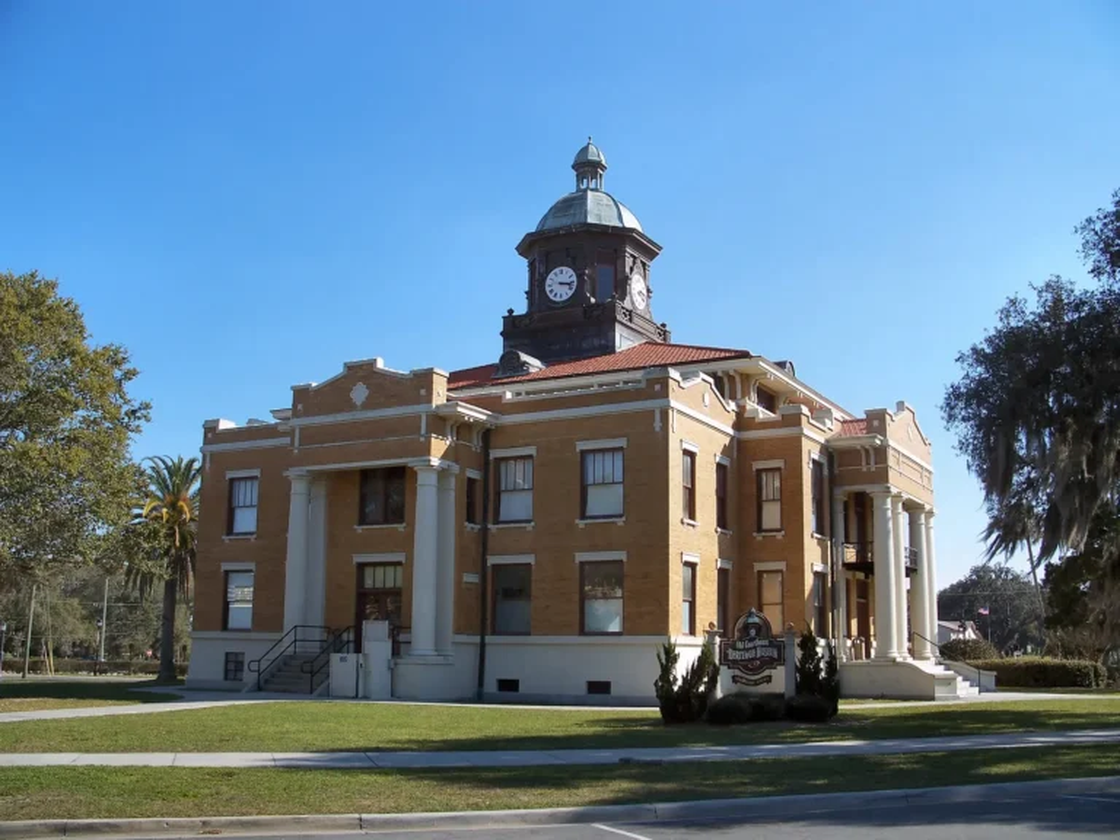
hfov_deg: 50.1
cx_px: 560
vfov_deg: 38.7
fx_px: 1197
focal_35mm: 37
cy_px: 420
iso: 64
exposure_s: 1/400
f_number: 4
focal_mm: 7.8
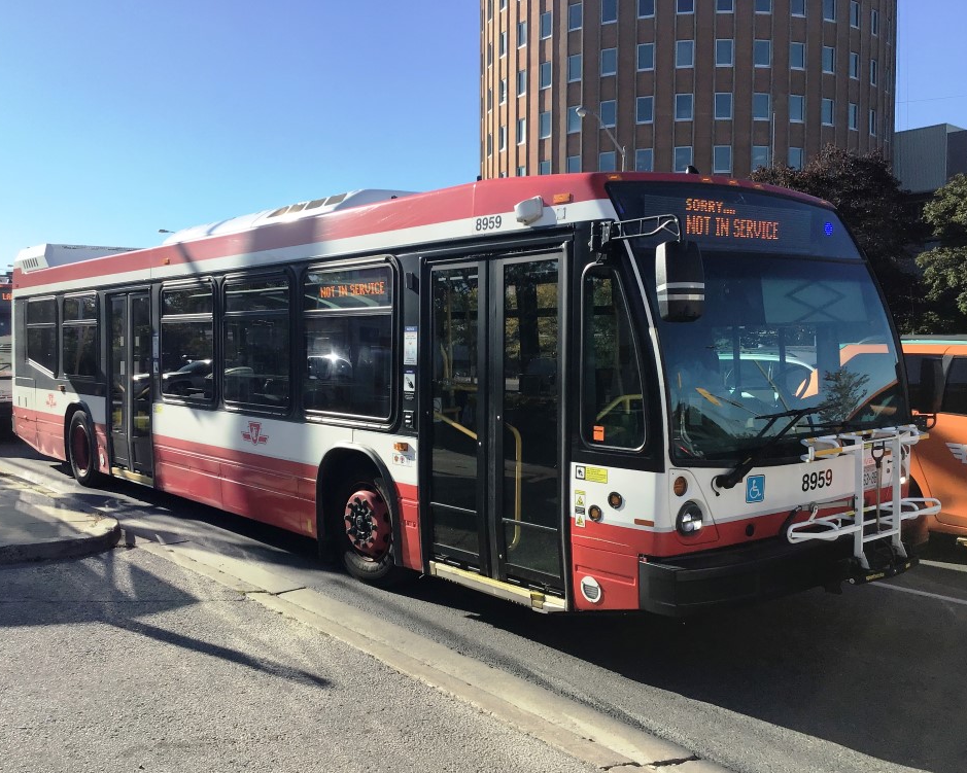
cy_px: 394
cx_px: 447
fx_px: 944
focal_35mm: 33
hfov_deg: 54.2
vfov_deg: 44.5
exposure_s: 1/1031
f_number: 2.4
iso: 25
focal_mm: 3.3
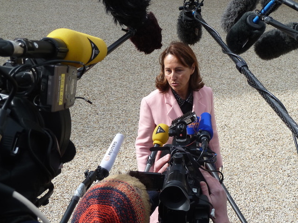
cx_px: 167
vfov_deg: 29.1
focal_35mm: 50
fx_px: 430
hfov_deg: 38.1
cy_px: 114
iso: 80
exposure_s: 1/250
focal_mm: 7.3
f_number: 4
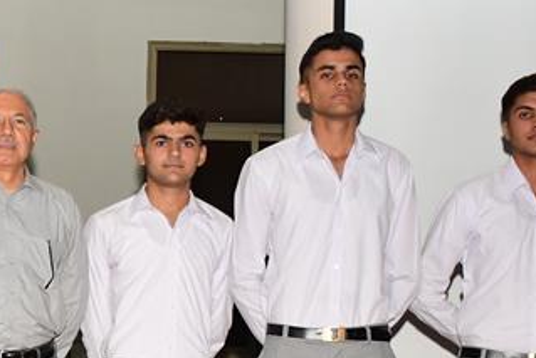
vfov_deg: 12.5
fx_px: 1624
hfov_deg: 17.9
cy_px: 292
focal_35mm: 109
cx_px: -97
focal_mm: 23
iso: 1250
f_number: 3.8
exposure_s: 1/100
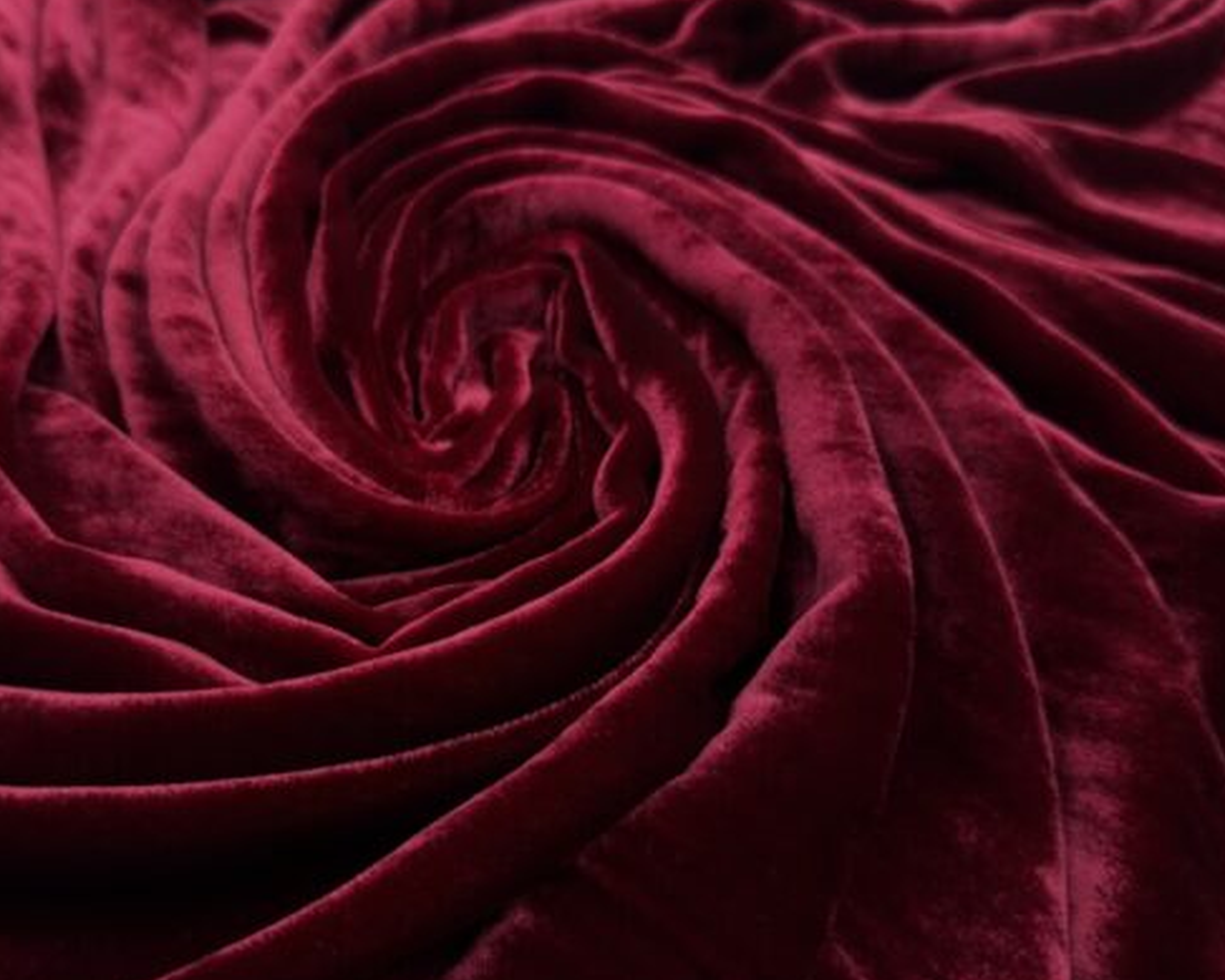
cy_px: 572
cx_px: 514
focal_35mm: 37
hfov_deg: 48.9
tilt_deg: -48.6
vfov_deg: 40.0
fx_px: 1342
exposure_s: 1/100
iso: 200
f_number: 1.78
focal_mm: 6.76
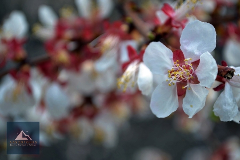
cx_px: 120
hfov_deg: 24.6
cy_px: 80
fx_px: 550
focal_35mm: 82
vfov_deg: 16.6
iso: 100
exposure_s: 1/160
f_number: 6.3
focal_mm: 55
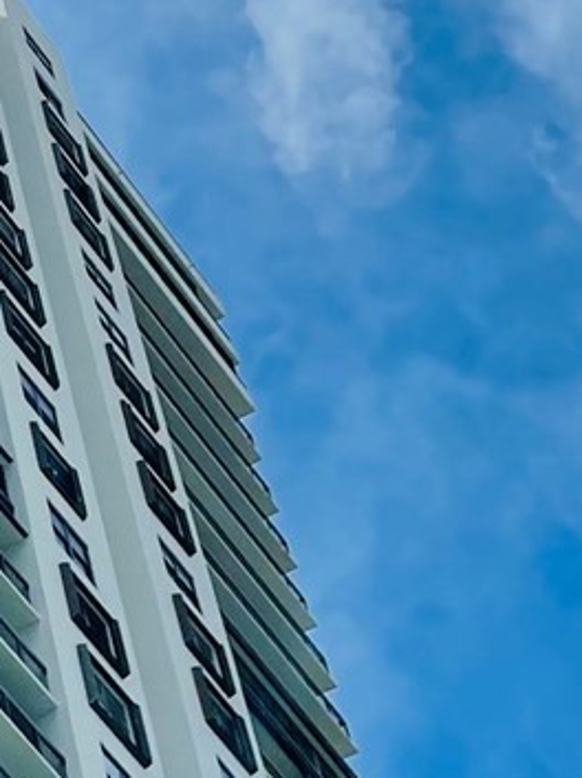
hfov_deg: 11.0
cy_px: 209
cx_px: -723
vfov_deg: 16.6
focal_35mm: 118
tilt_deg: +59.6
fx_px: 2650
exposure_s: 1/9804
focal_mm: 4.2
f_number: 1.6
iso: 32
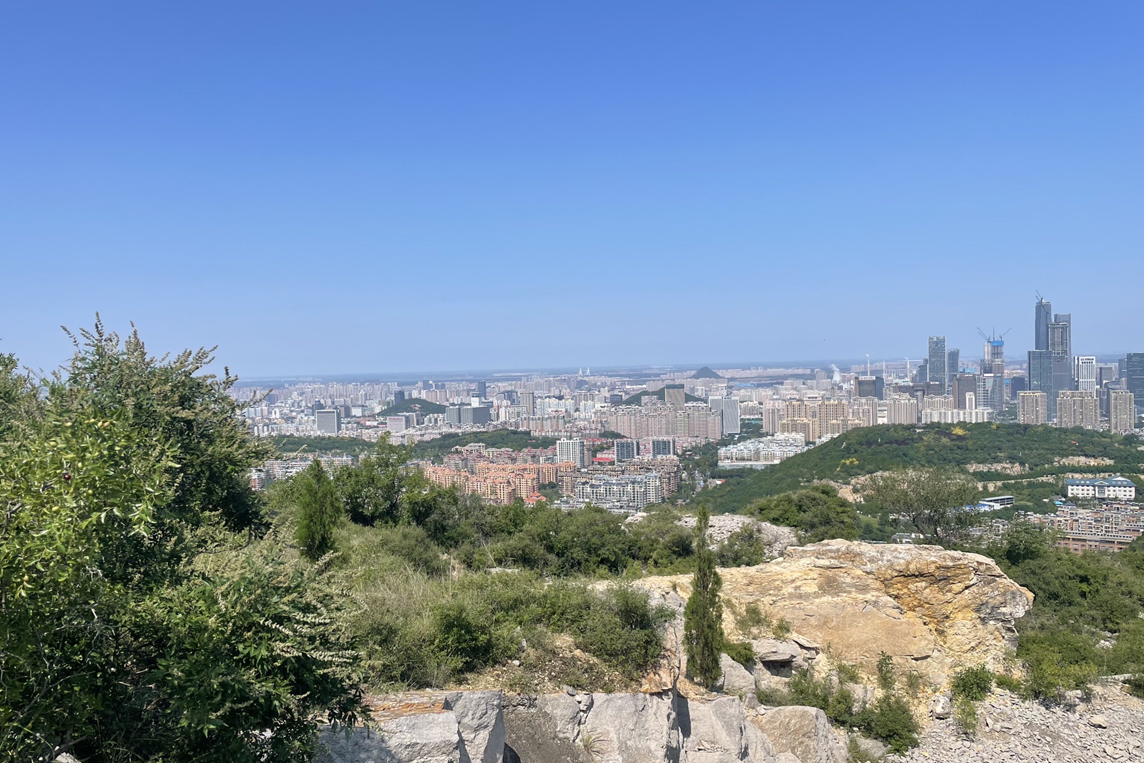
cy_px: 403
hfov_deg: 65.5
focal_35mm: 28
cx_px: 561
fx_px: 890
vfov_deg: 46.4
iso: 32
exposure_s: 1/4132
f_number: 1.6
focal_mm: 4.2
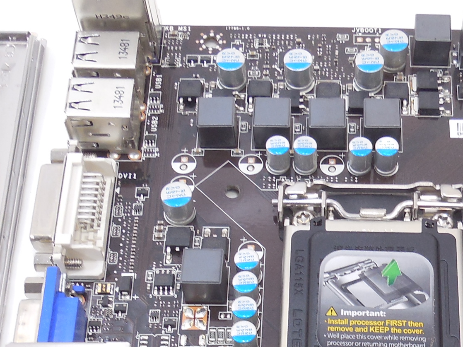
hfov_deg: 26.3
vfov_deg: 19.0
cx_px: 352
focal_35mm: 73
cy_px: 419
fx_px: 976
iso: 125
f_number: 3.1
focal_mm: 4.5
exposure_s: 1/50
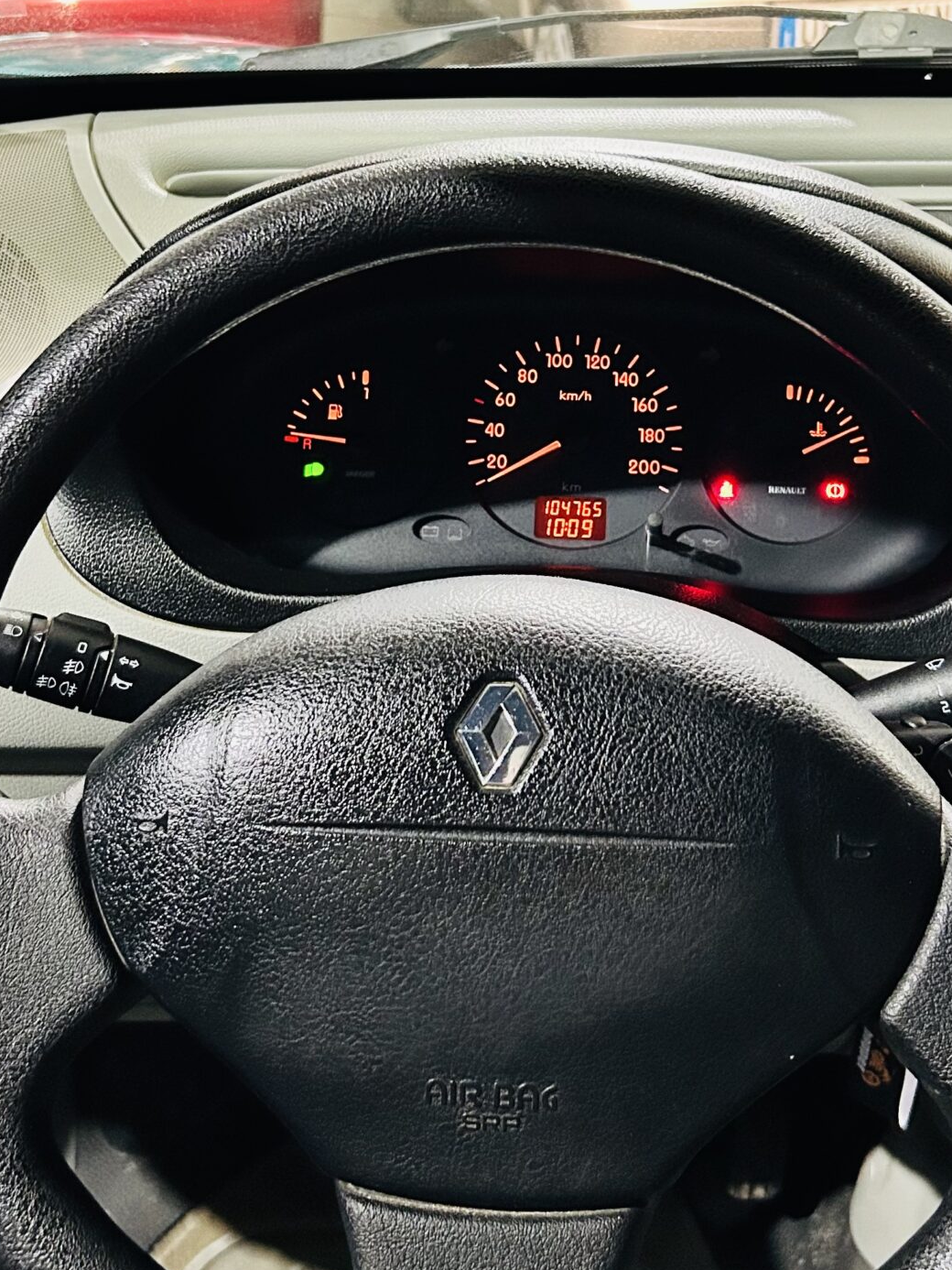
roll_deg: -1.1
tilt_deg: -25.0
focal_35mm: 48
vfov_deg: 39.2
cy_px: 431
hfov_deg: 30.2
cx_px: 536
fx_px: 1760
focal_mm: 5.7
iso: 500
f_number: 1.5
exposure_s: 1/50
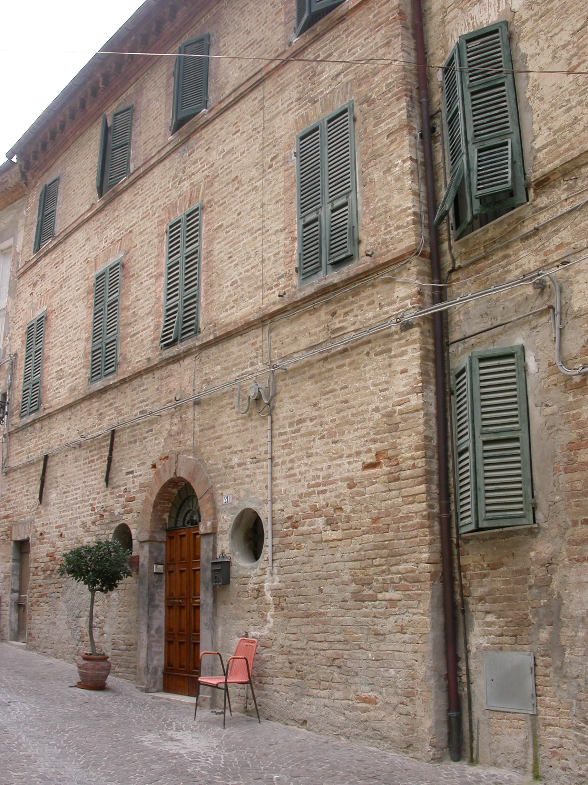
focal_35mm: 38
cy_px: 392
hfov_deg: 37.7
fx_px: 861
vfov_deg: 49.0
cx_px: 294
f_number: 5.3
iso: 100
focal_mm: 7.85
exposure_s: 1/150
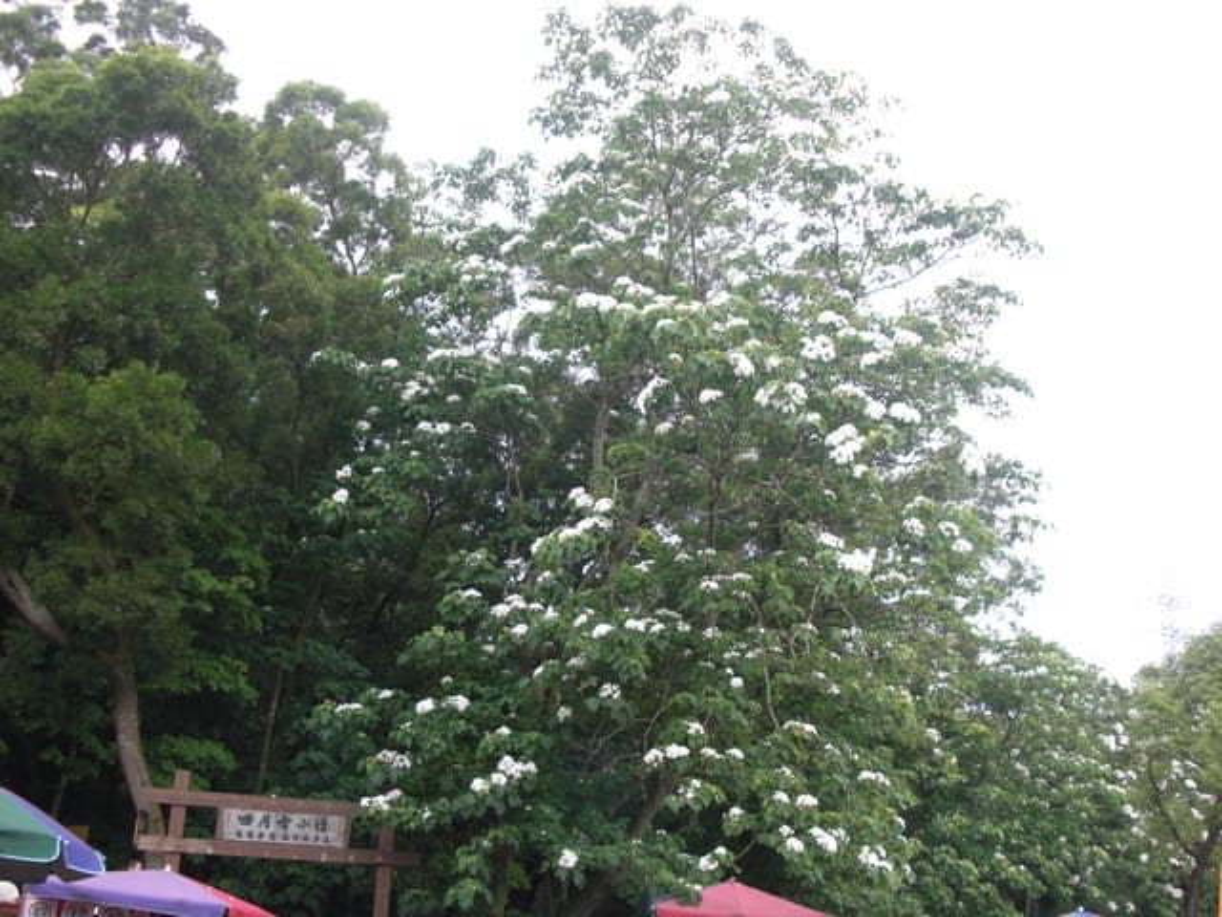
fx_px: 1271
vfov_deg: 39.7
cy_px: 458
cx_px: 611
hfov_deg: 51.4
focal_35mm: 36
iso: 50
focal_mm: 6.3
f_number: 2.8
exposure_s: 1/125
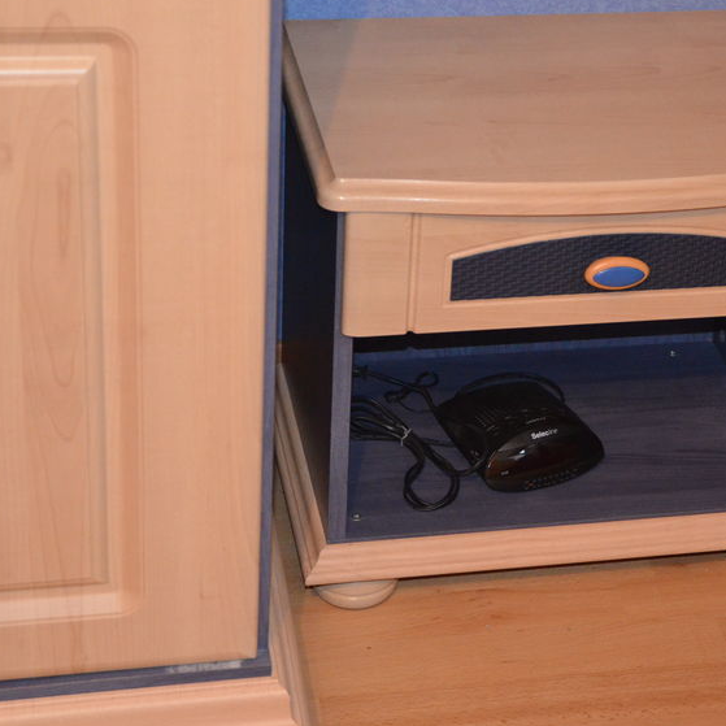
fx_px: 2159
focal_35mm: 91
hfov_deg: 18.9
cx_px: 553
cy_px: 317
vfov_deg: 19.1
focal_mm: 40
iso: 3200
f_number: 3.5
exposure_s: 1/60
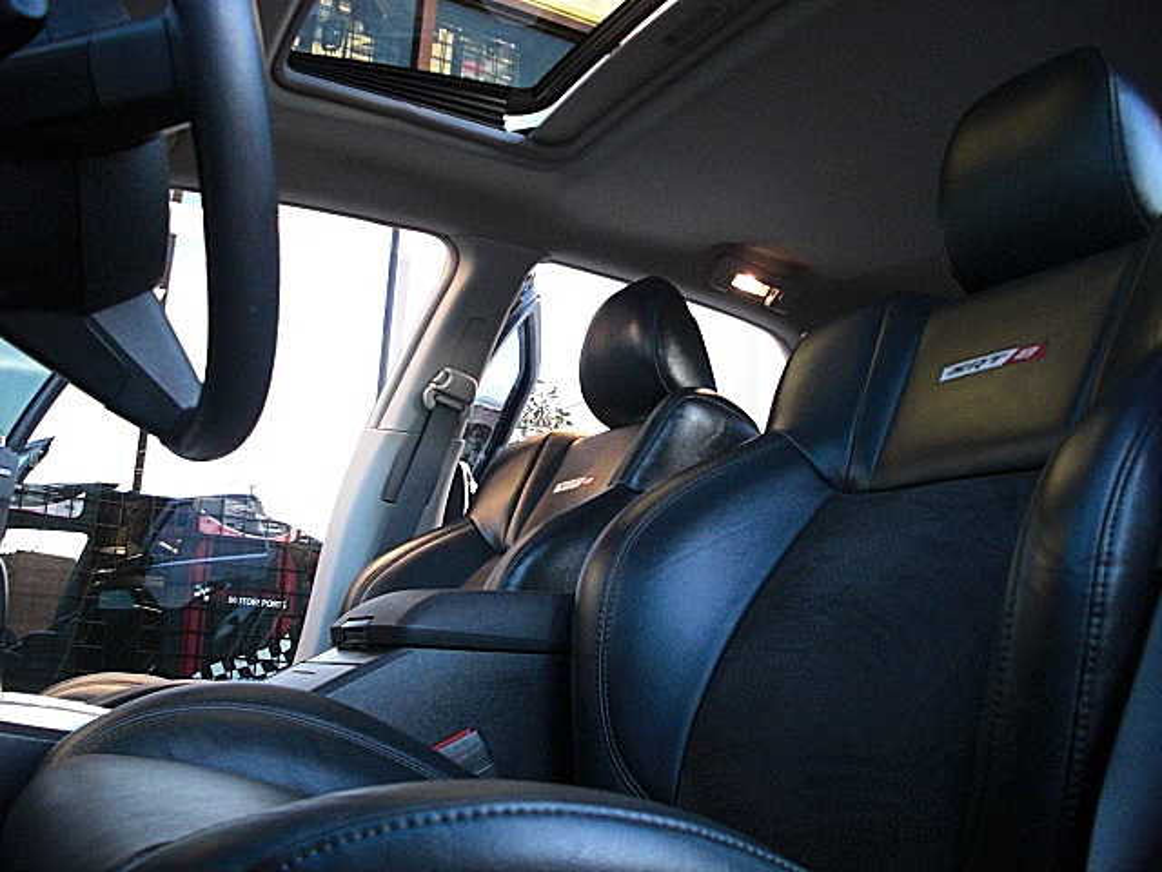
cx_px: 581
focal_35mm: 36
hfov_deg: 51.4
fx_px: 1208
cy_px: 436
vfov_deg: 39.7
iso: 400
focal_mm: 6.3
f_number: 2.8
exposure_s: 1/80
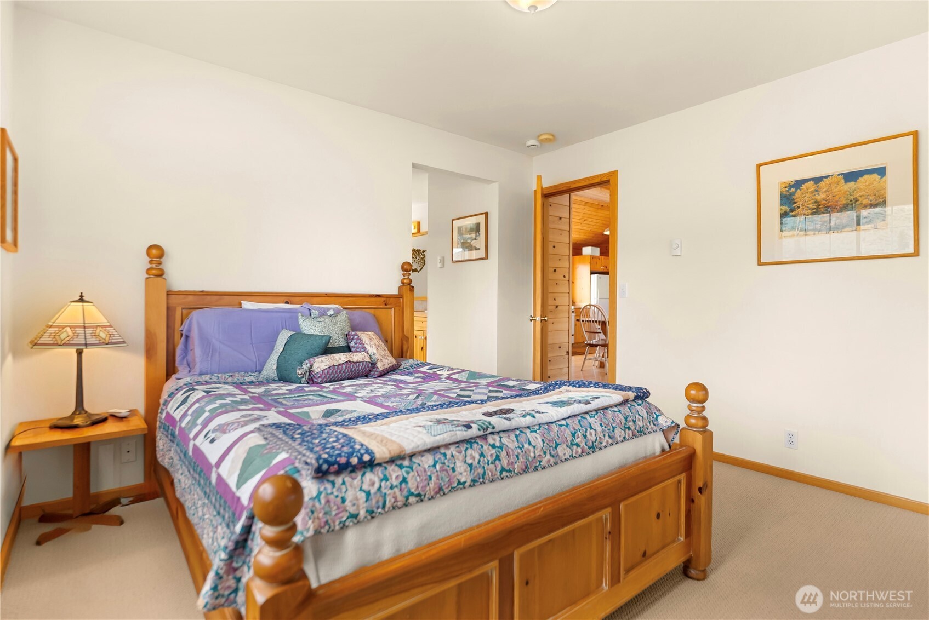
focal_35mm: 18
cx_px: 464
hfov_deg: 91.6
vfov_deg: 68.9
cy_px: 310
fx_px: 452
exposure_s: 1/125
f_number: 2.8
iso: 400
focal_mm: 17.5
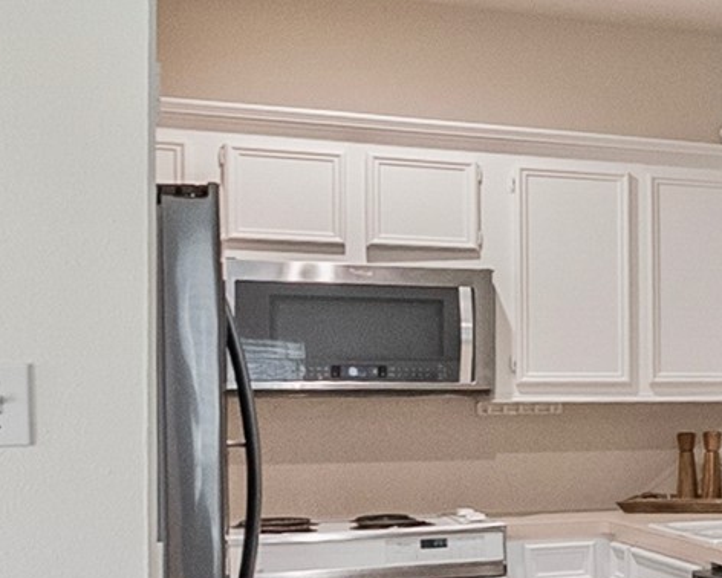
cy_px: 312
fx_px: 1475
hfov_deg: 17.8
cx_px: 1488
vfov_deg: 22.2
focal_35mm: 69
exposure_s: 1/30
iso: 2000
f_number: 6.3
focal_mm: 11
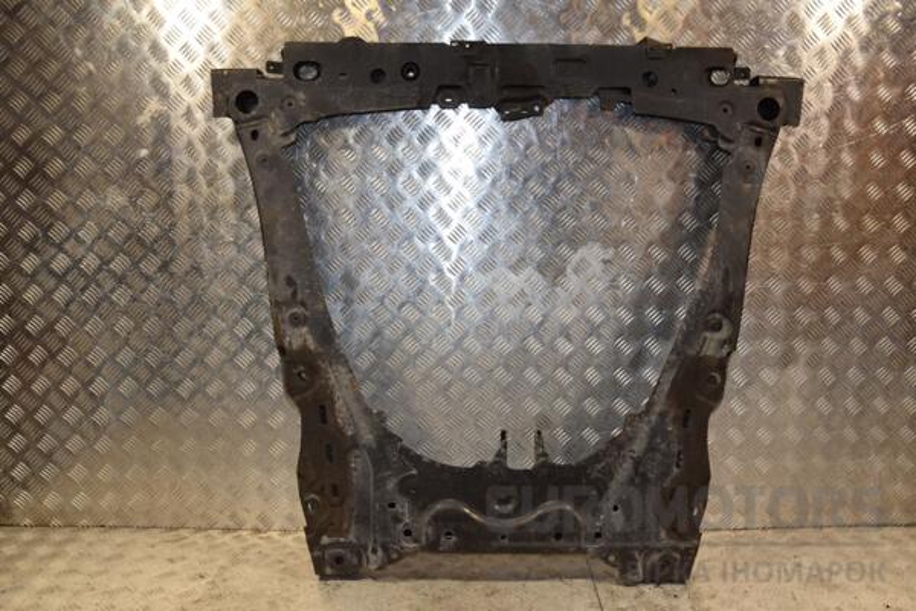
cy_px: 306
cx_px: 458
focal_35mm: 32
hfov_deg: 59.5
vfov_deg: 41.7
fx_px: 801
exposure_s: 1/200
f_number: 8
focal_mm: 21
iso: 800
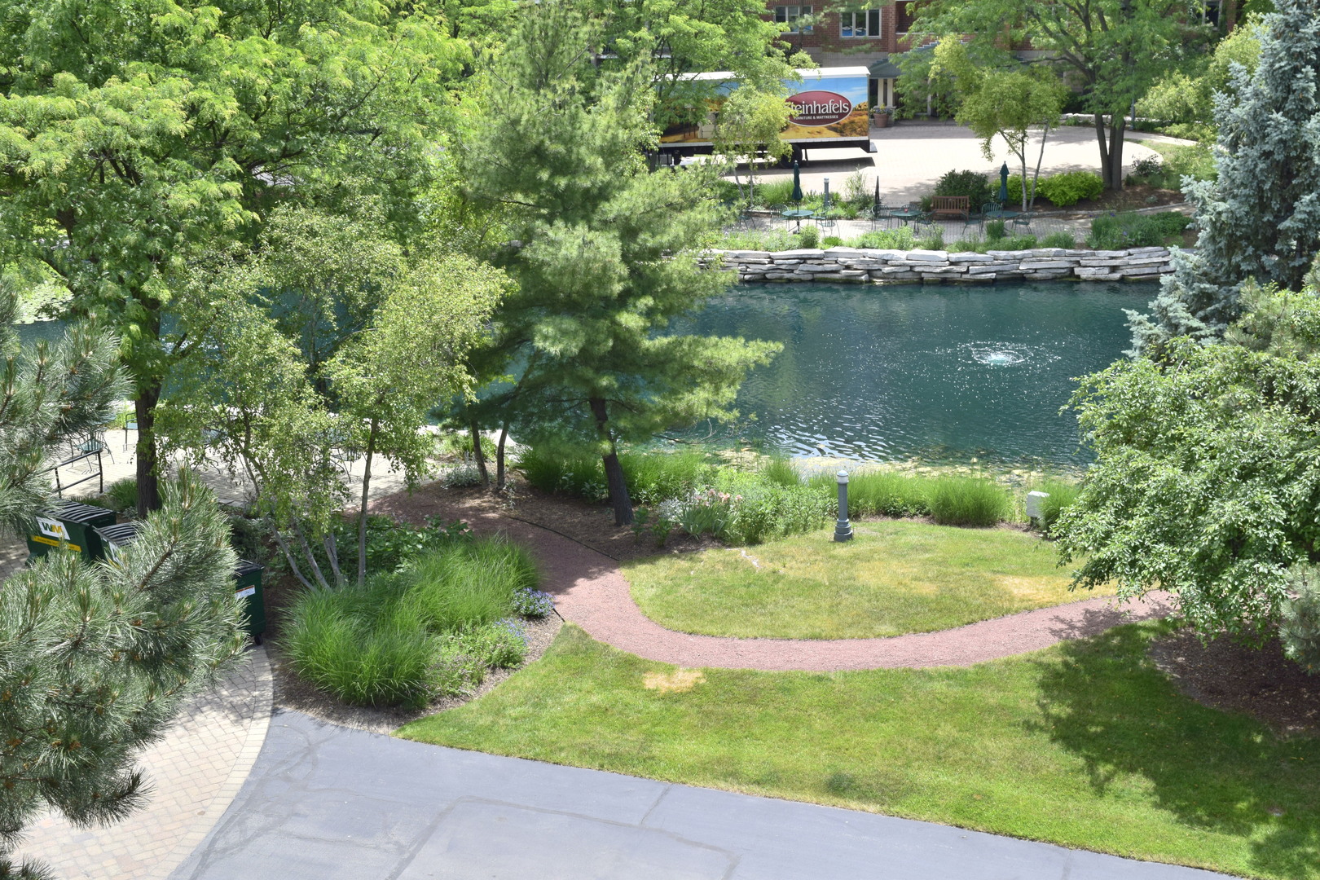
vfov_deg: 28.9
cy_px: 440
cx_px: 660
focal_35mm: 46
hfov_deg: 42.3
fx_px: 1705
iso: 400
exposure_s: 1/320
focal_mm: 31
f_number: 10
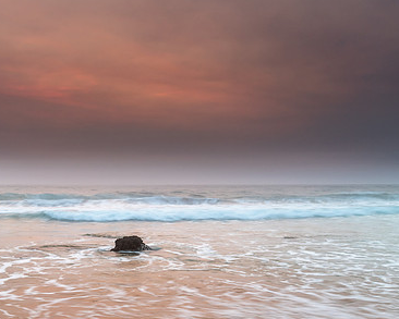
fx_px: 508
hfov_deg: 42.0
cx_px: 117
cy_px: 208
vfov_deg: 34.6
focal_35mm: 43
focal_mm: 28
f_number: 6.3
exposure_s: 1/2.5
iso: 400
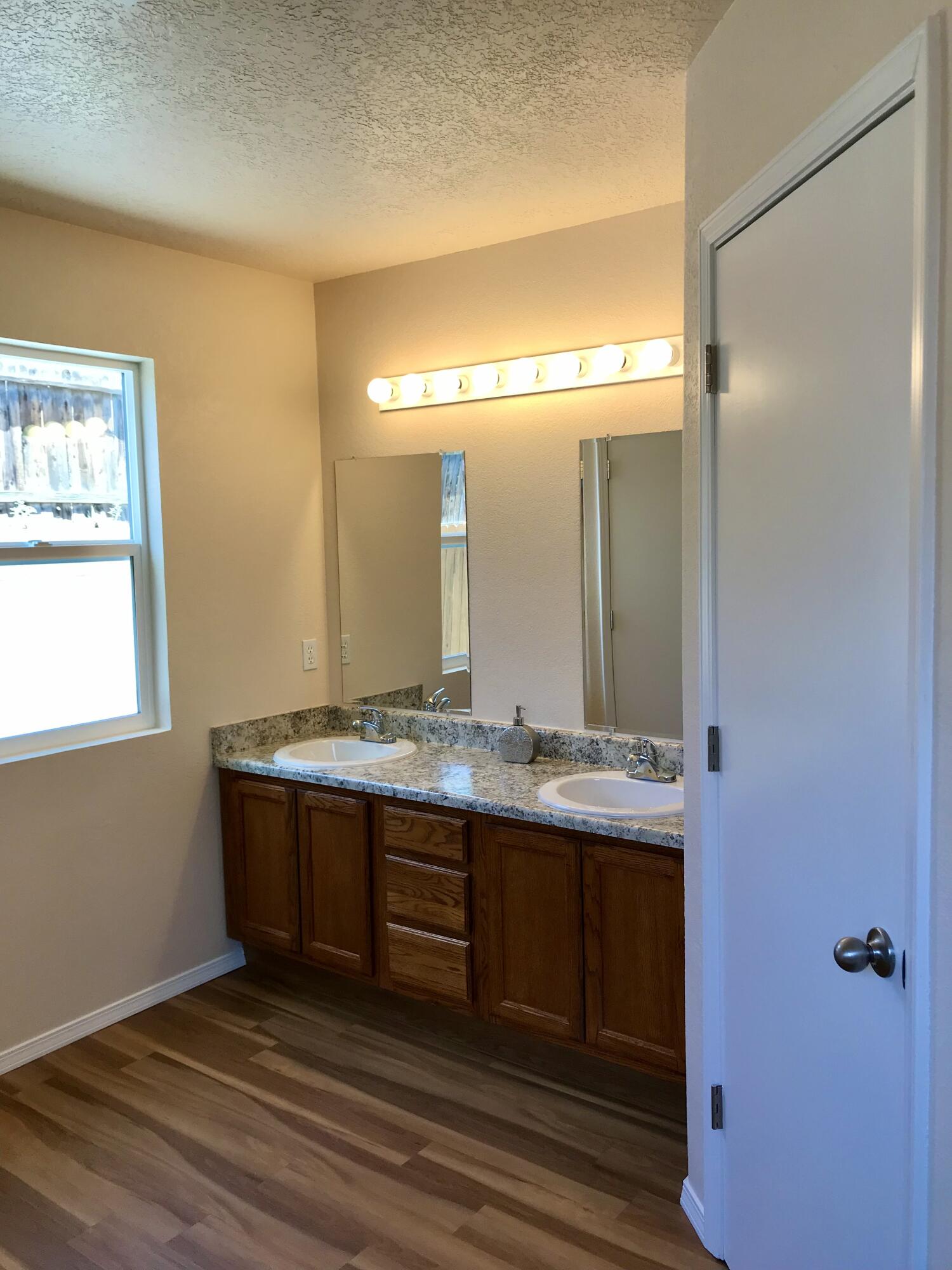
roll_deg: +2.6
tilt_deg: -5.4
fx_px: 1027
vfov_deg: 63.4
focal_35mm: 28
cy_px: 635
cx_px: 476
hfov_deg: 49.7
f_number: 1.8
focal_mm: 3.99
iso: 25
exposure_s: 1/120
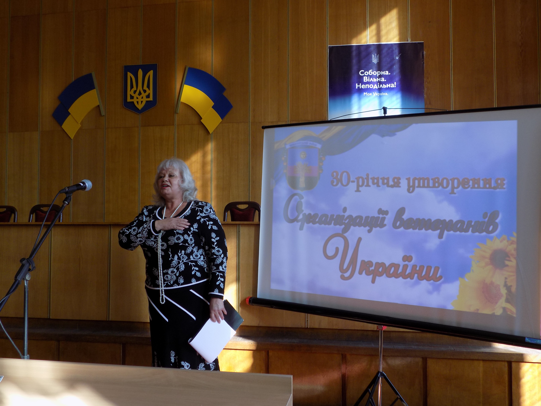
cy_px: 203
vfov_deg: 46.8
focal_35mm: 30
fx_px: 469
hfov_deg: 60.0
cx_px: 270
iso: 80
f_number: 3.3
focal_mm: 5.3
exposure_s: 1/80
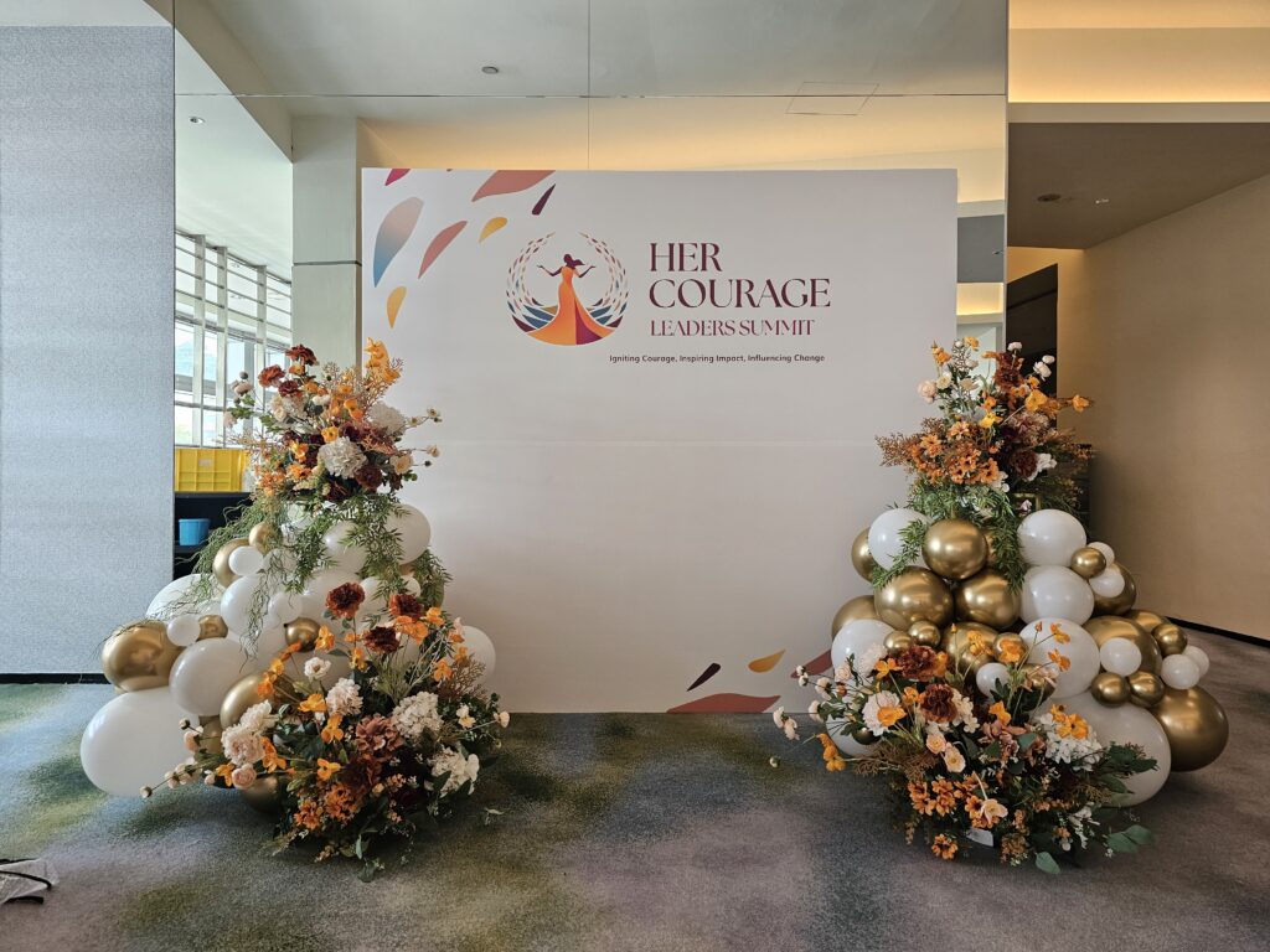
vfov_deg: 58.9
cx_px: 635
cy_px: 476
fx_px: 844
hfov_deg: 73.9
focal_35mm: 23
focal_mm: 6.3
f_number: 1.7
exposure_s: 1/100
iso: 160
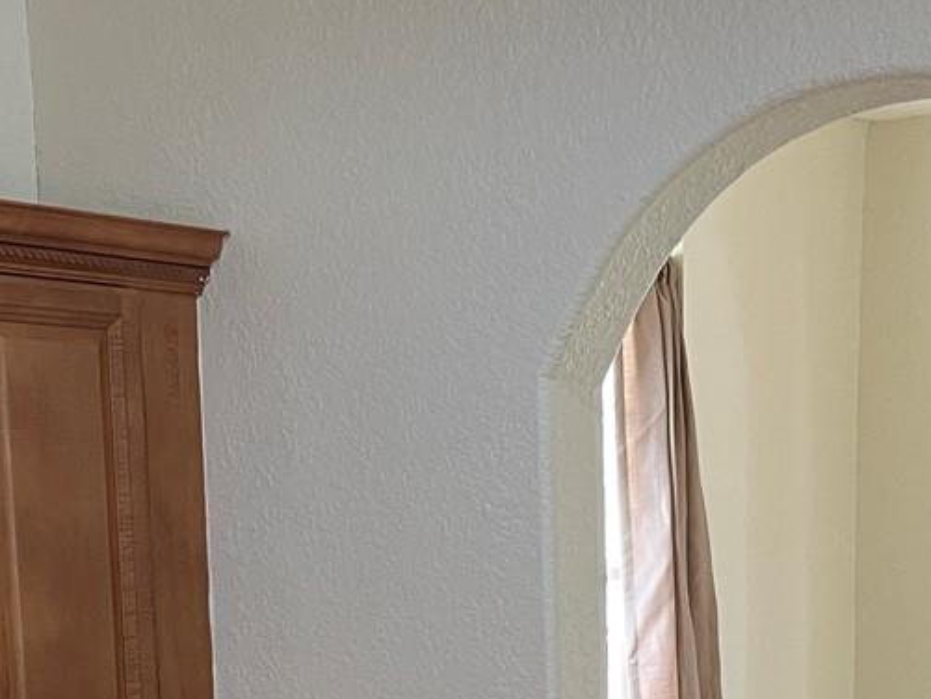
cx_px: 624
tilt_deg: -12.9
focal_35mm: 83
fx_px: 2233
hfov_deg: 23.4
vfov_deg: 16.5
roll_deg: -0.8
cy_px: 993
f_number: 1.5
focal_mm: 5.7
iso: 80
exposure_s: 1/60
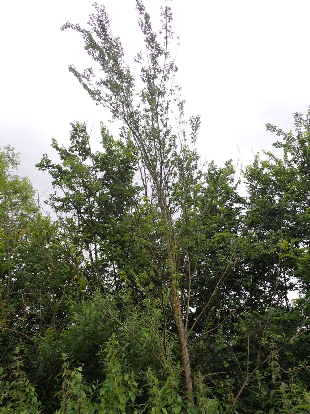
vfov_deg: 58.4
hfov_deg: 45.4
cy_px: 208
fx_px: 370
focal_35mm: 31
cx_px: 156
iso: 100
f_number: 3.2
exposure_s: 1/500
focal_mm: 5.4
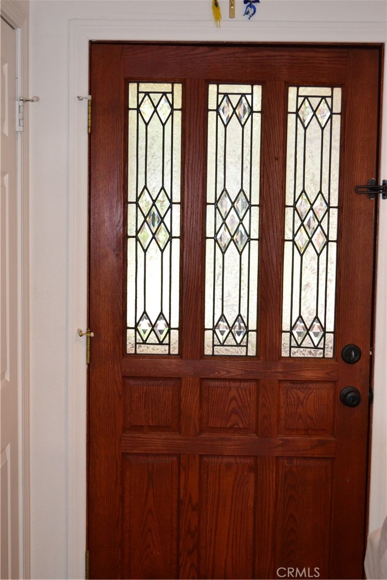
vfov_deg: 38.9
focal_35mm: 51
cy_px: 290
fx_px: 822
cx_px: 194
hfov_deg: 26.5
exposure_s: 1/60
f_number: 5.6
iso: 1600
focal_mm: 34
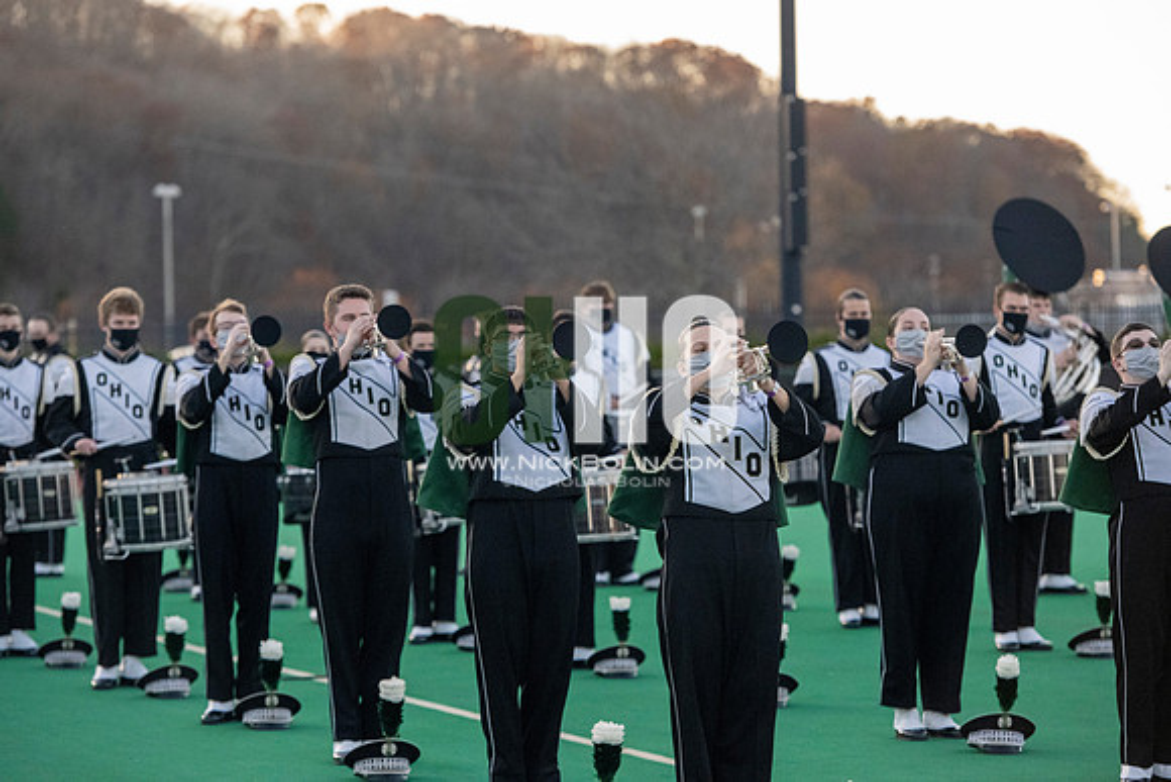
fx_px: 4880
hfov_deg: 13.7
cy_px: 391
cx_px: 586
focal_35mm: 150
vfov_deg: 9.2
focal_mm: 150
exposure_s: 1/5000
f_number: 4.5
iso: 5000
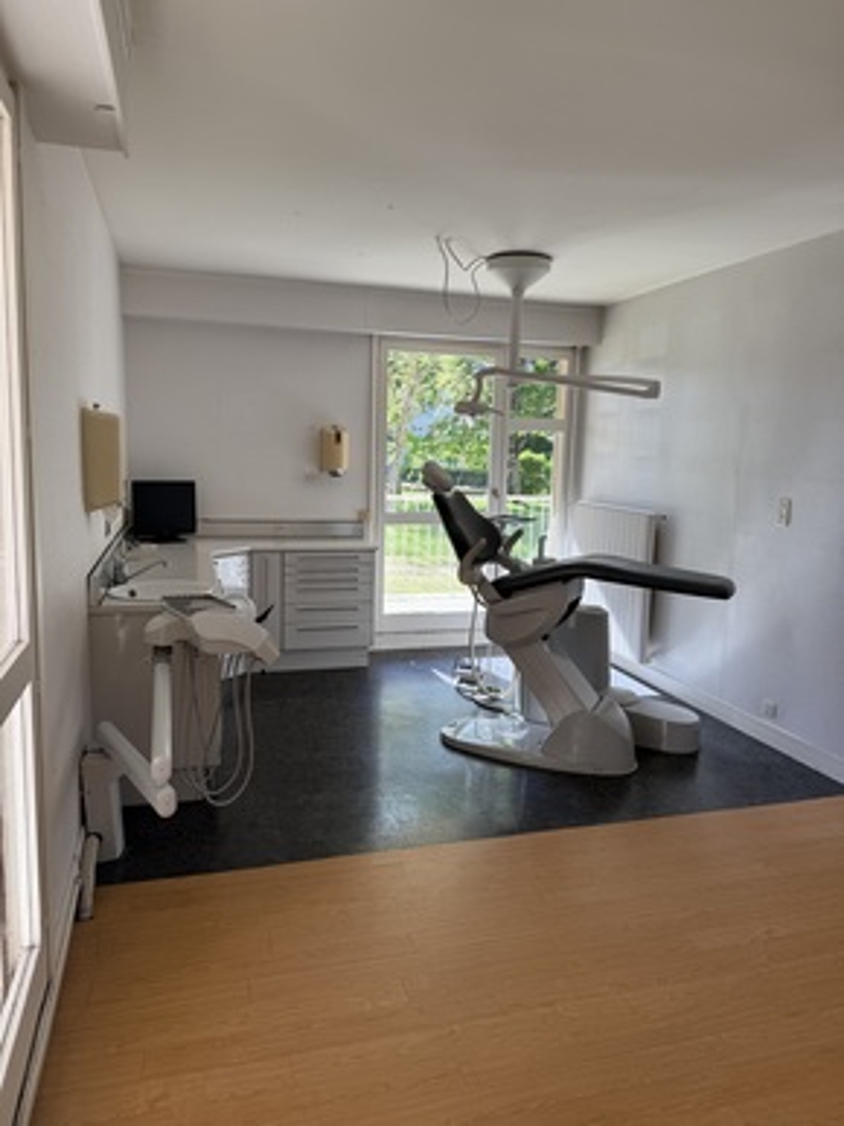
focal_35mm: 24
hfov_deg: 56.8
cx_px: 422
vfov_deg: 71.6
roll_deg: -2.0
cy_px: 563
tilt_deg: -7.7
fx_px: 781
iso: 80
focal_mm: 6.76
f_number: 1.78
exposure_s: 1/412
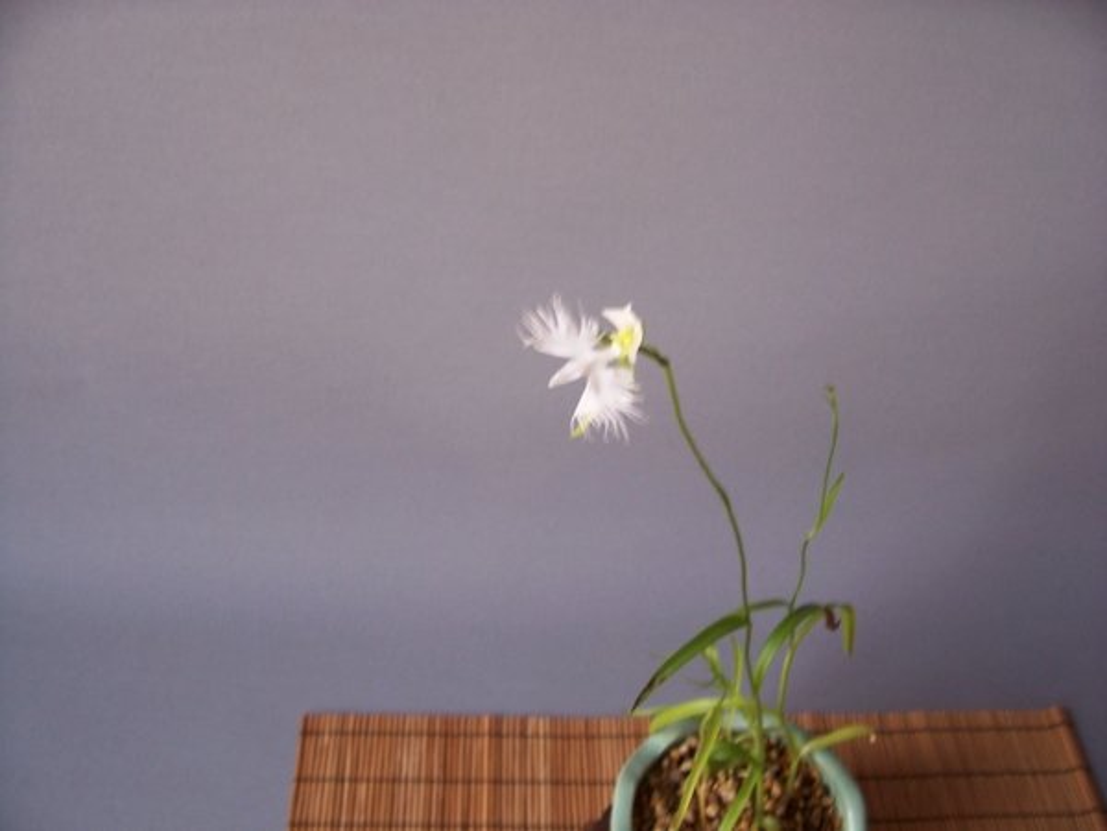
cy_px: 416
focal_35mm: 34
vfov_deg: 41.8
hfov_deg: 54.0
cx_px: 554
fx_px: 1087
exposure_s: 1/30
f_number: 2.7
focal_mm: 5.6
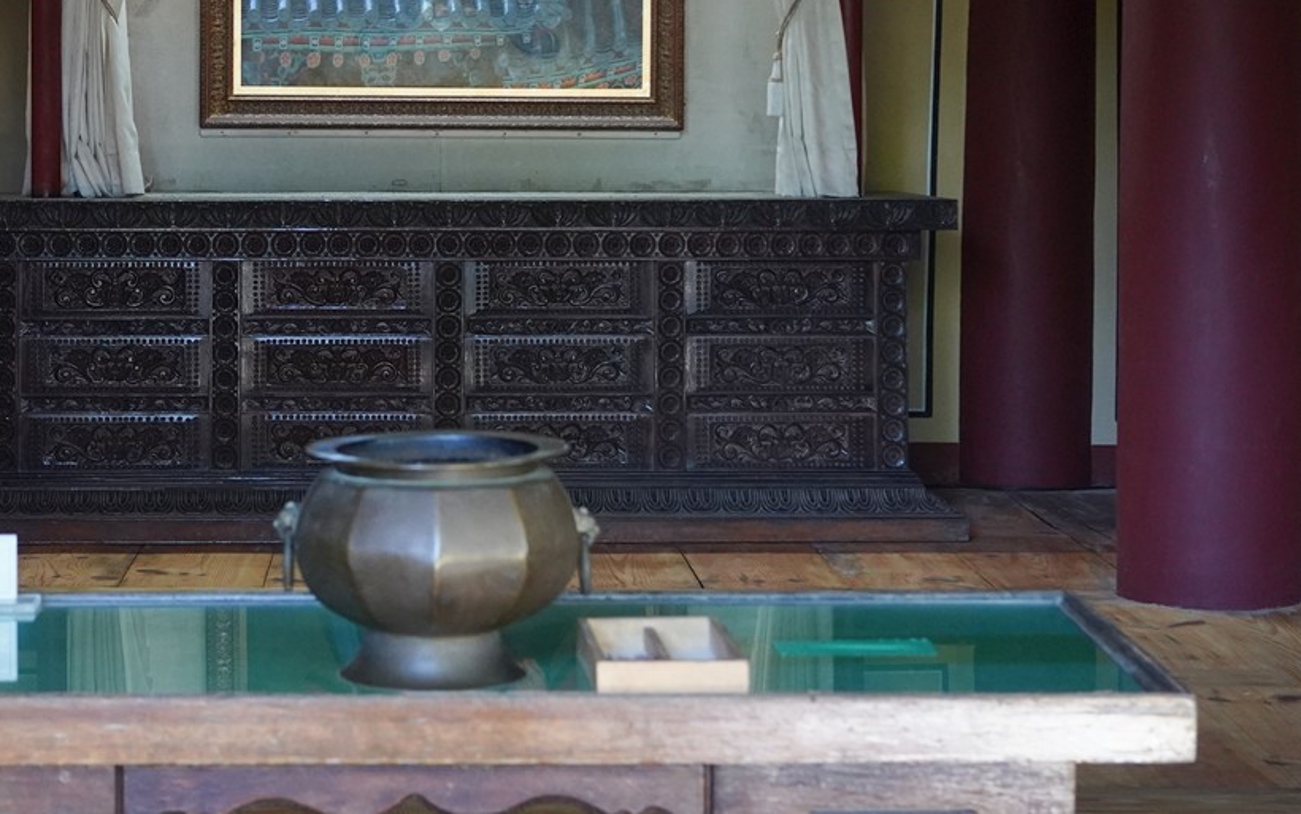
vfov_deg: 14.9
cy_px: 108
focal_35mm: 87
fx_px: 3086
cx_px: 436
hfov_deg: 23.7
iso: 1600
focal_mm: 35
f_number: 4.5
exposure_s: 1/100
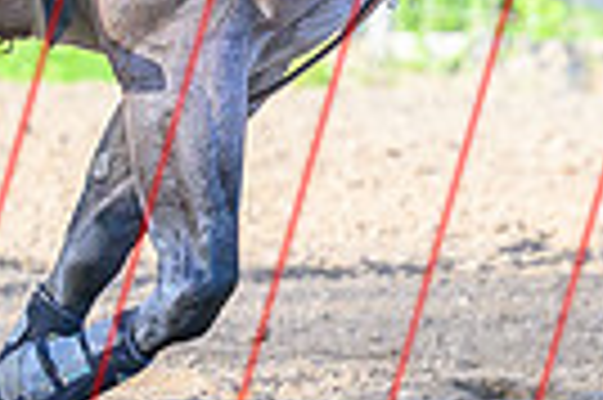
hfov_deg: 2.8
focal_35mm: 749
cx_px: 180
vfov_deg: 1.8
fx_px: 12530
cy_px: -188
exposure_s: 1/2500
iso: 1100
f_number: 2.8
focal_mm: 110
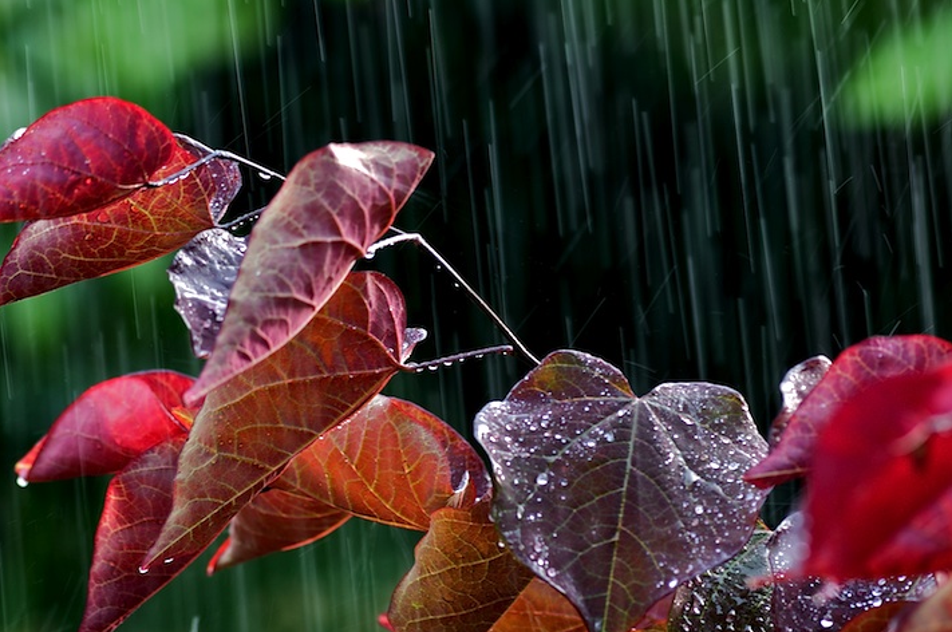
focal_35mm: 209
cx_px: 362
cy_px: 331
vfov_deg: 6.6
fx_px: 5519
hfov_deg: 9.9
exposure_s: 1/60
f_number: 22
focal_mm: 110
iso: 200
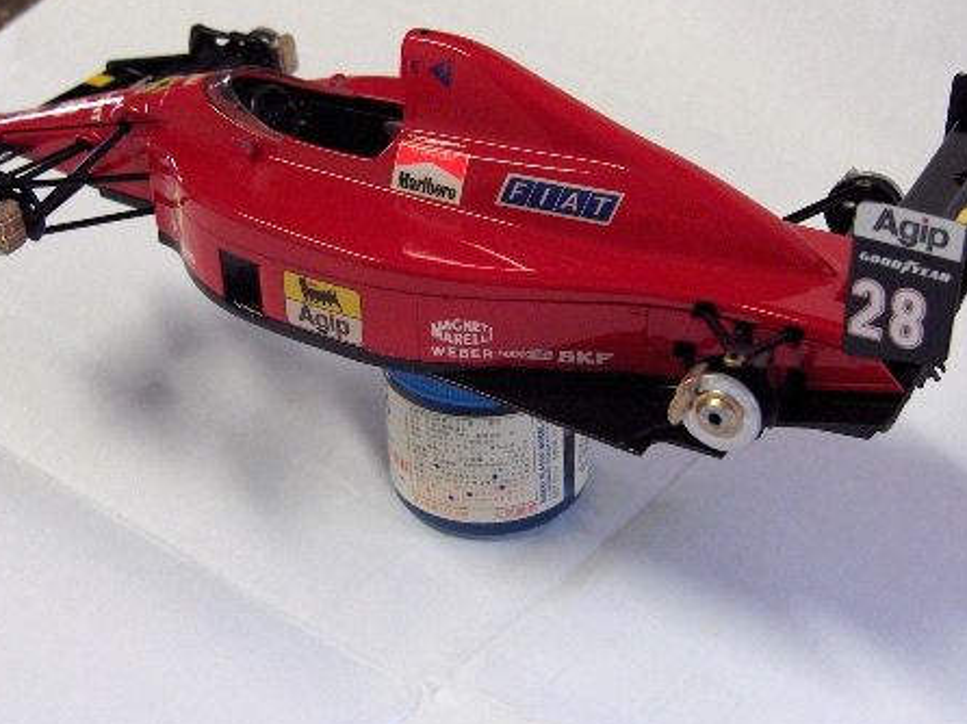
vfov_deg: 26.0
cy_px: 286
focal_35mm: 56
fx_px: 1564
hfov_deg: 34.4
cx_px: 457
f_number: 2.8
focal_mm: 8
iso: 200
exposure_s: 1/64.4
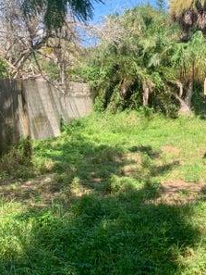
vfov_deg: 44.7
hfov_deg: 33.8
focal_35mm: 42
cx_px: 149
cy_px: 148
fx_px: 333
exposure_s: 1/386
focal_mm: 4.25
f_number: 1.8
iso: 25
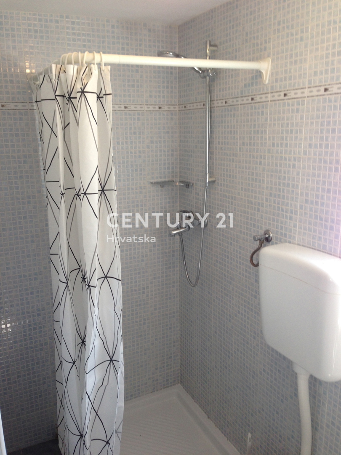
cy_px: 228
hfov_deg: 42.9
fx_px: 433
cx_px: 170
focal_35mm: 33
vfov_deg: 55.4
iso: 50
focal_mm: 4.12
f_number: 2.4
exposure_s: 1/60
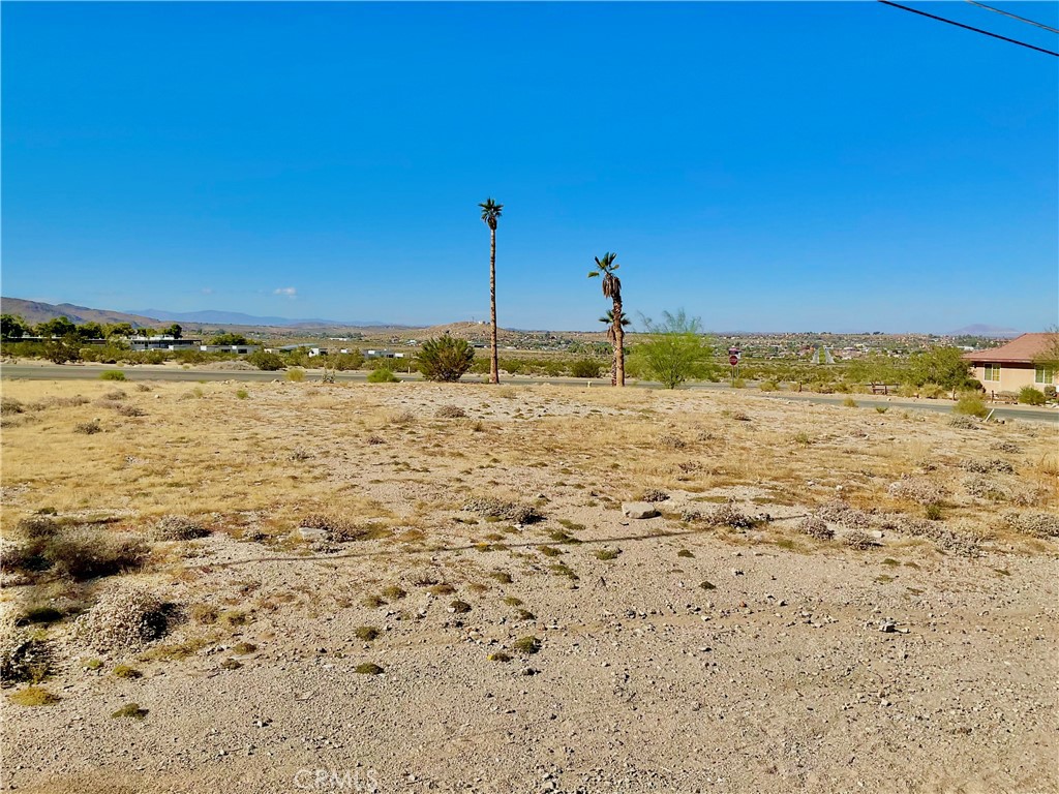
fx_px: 887
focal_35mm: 29
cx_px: 530
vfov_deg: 48.2
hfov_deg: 61.7
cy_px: 397
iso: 16
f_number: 1.8
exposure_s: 1/4065
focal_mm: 3
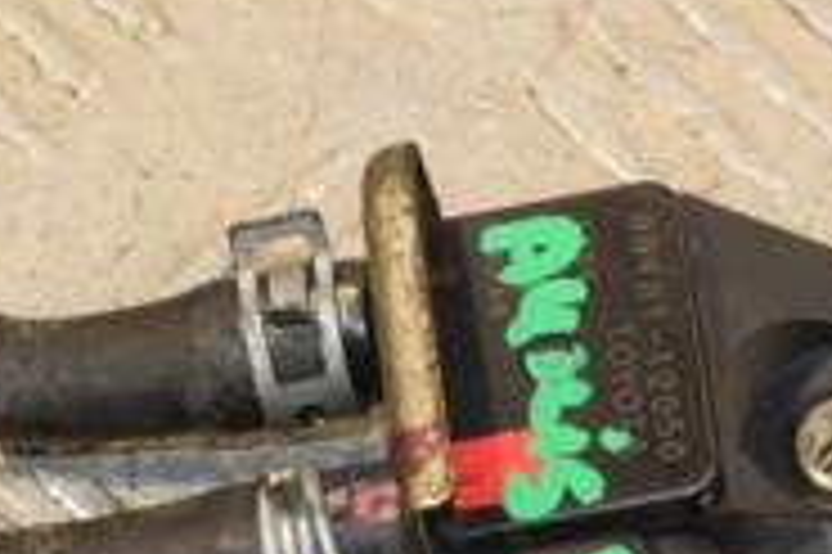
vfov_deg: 3.5
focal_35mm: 390
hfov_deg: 5.3
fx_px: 9005
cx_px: 486
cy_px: 365
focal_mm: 80
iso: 800
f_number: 7.1
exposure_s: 1/200
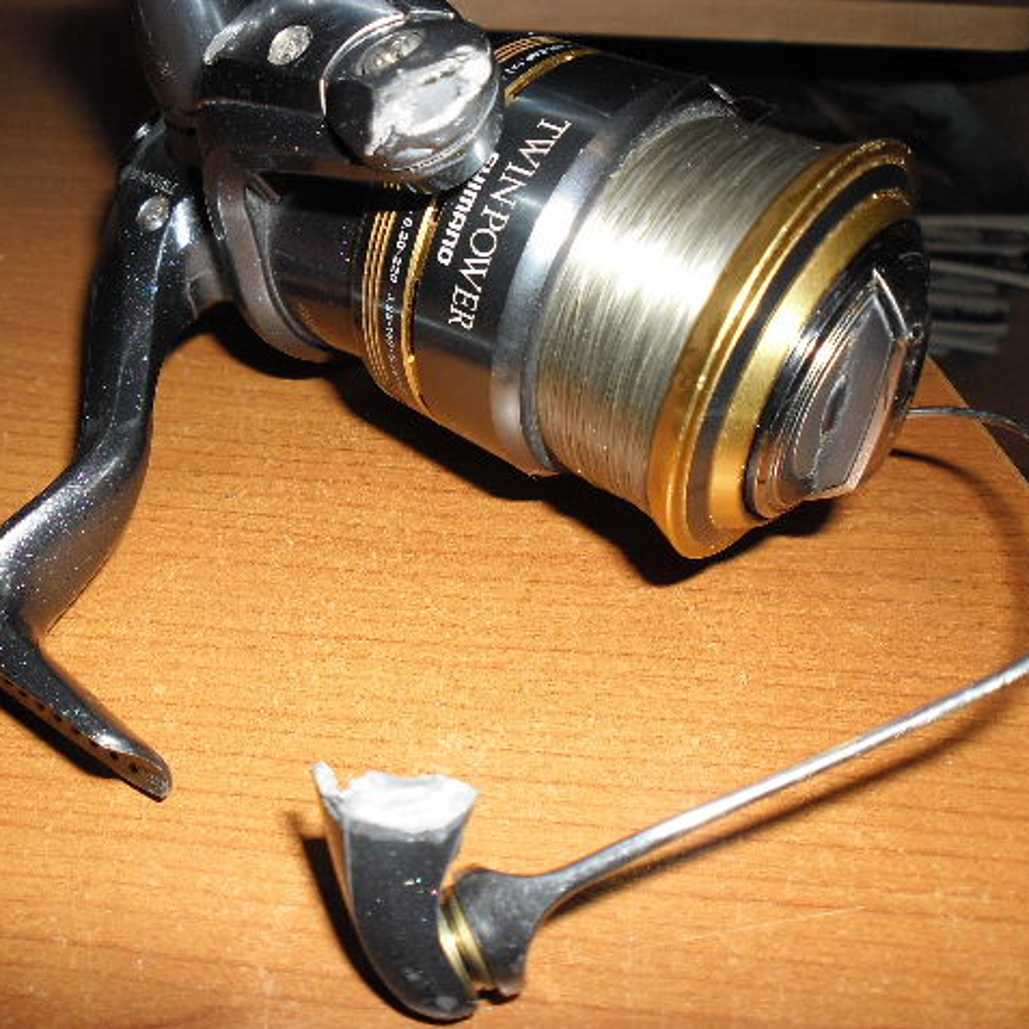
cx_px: 371
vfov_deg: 51.1
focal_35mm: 32
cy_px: 516
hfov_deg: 50.5
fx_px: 1076
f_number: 2.9
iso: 80
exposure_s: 1/45
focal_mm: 4.8
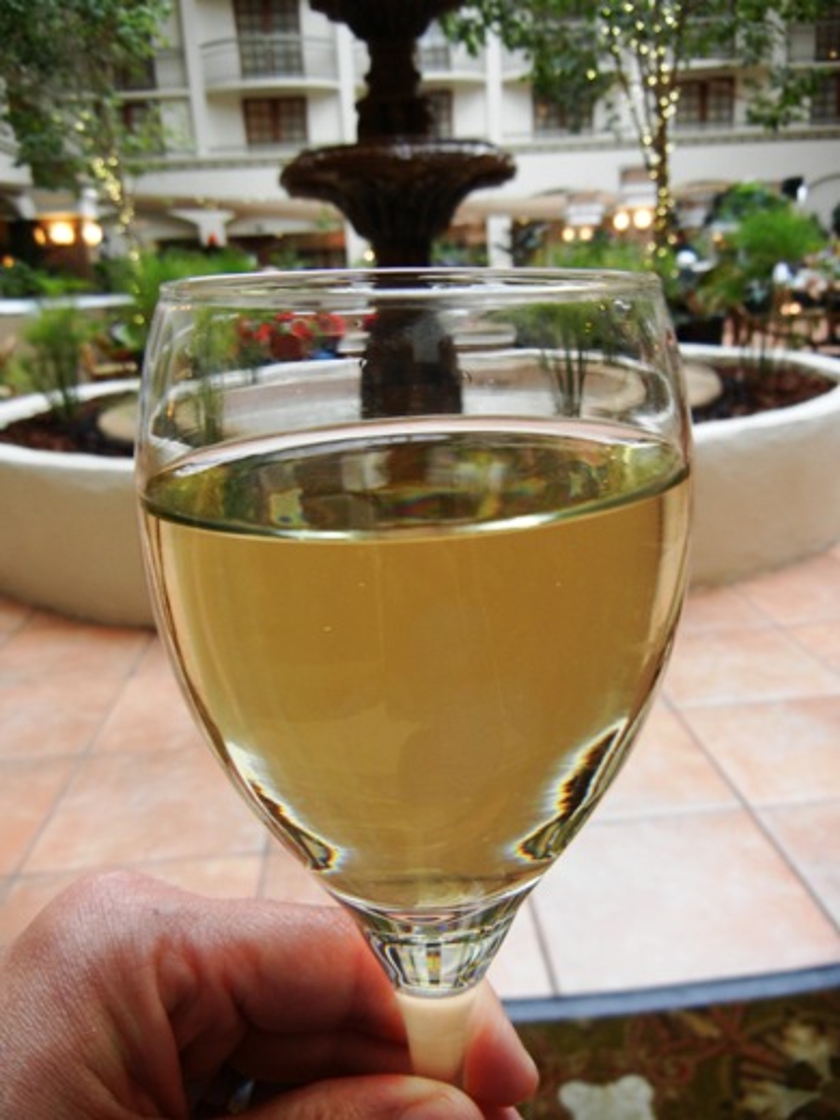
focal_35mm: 30
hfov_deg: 46.8
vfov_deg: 60.0
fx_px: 971
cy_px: 560
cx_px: 420
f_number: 3.5
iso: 188
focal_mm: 5.4
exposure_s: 1/30
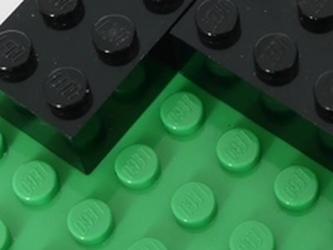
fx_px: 1387
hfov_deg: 13.5
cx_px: 333
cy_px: 5
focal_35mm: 144
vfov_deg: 10.2
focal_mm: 20
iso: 640
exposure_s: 1/60
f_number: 5
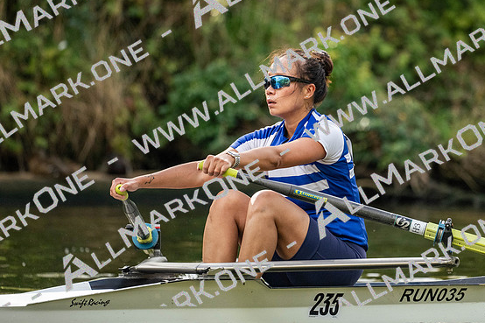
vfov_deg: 2.2
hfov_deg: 3.3
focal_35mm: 628
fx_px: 8458
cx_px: 240
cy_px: 157
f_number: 4.5
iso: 1400
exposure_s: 1/2500
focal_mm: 400
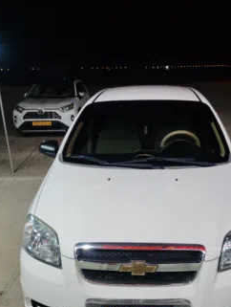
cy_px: 167
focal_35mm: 36
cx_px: 137
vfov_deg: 51.2
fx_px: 319
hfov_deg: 39.6
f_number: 1.8
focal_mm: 4.25
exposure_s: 1/33.3
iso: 268
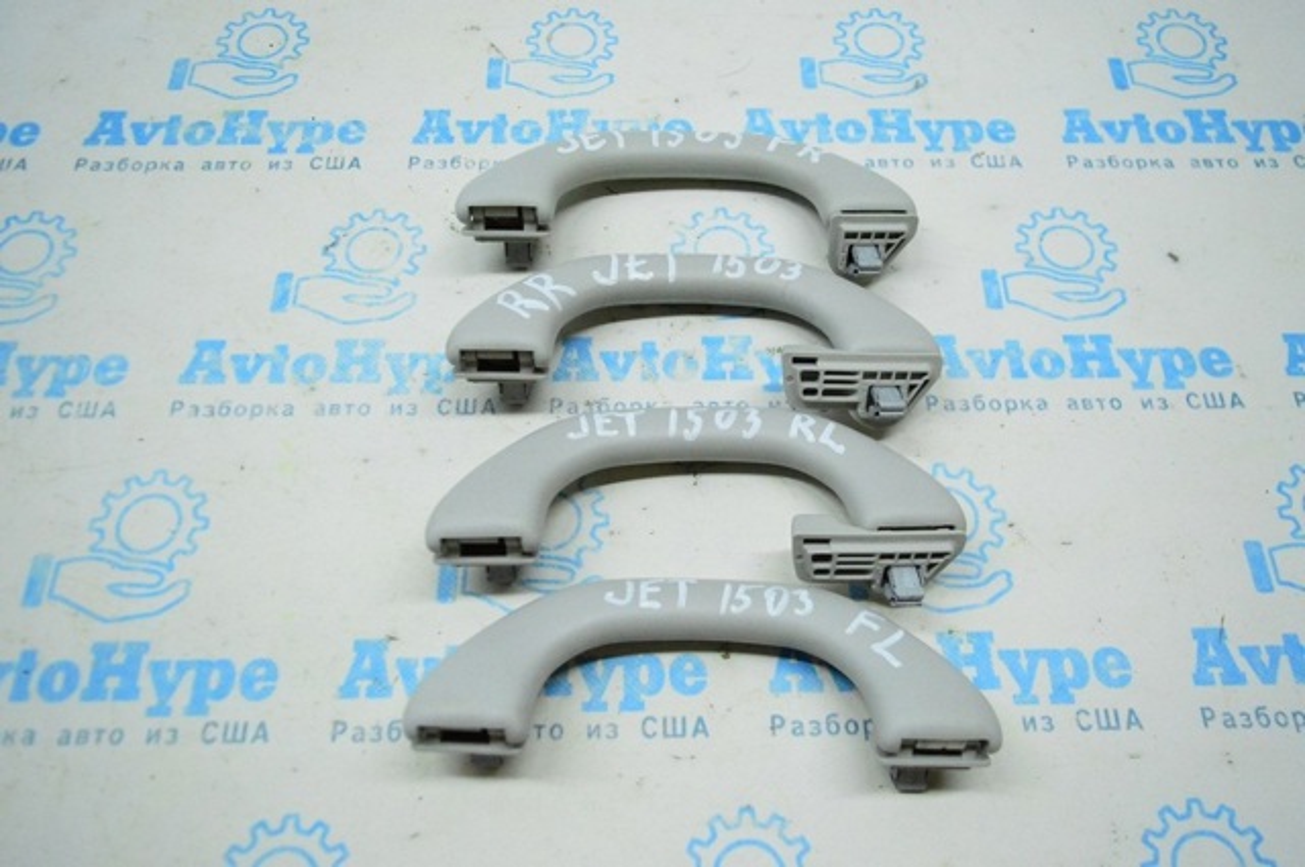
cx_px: 652
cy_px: 434
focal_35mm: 27
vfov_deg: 47.8
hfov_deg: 67.4
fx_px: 977
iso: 6400
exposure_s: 1/1000
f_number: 4
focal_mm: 18
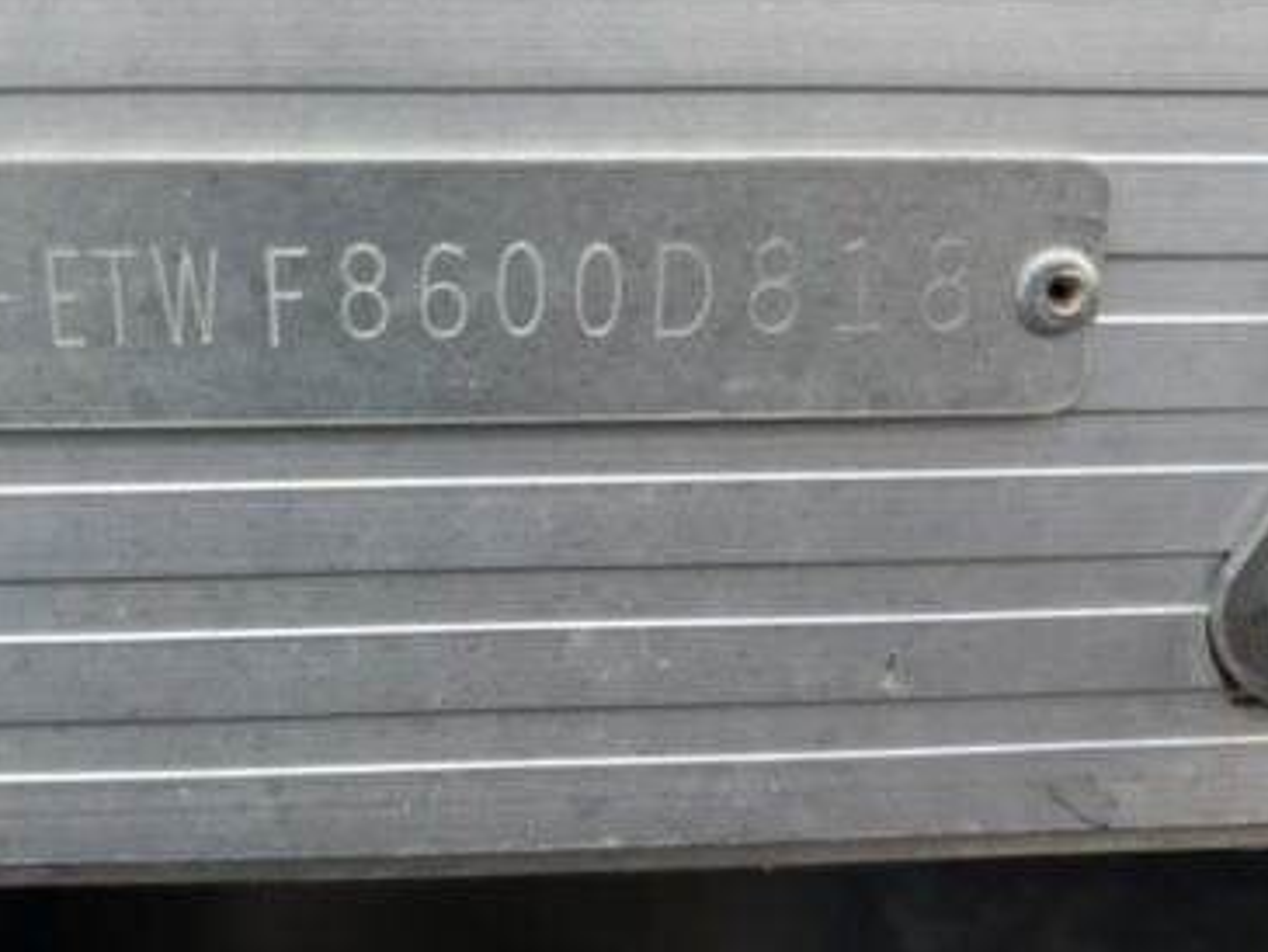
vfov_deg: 37.7
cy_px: 431
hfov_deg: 48.7
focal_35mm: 38
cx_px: 505
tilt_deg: -15.6
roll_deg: -2.5
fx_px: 1392
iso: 50
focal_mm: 5.96
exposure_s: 1/565
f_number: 1.6
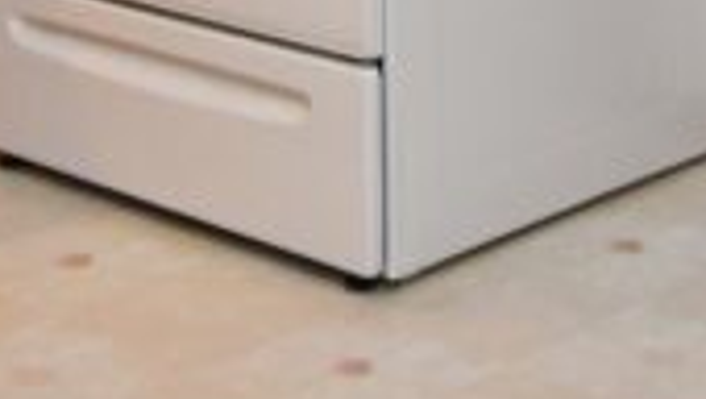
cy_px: -544
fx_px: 2080
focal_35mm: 111
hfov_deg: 19.3
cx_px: 411
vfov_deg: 9.7
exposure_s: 1/60
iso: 720
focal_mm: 10
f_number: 4.5
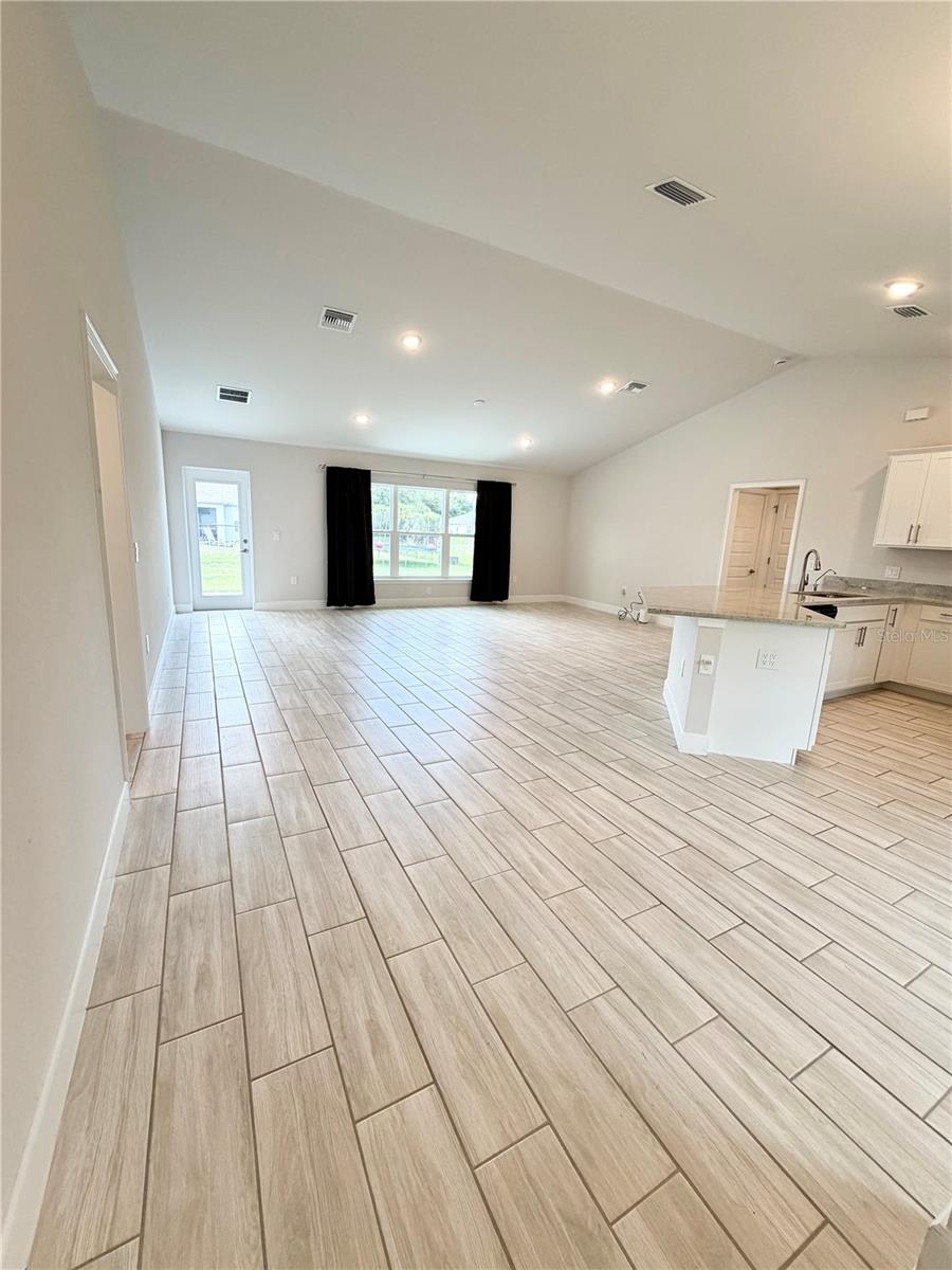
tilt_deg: -11.3
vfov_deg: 102.1
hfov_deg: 85.7
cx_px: 476
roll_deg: -2.7
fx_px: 513
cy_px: 635
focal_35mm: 14
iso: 100
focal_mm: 2.22
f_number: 2.2
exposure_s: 1/120
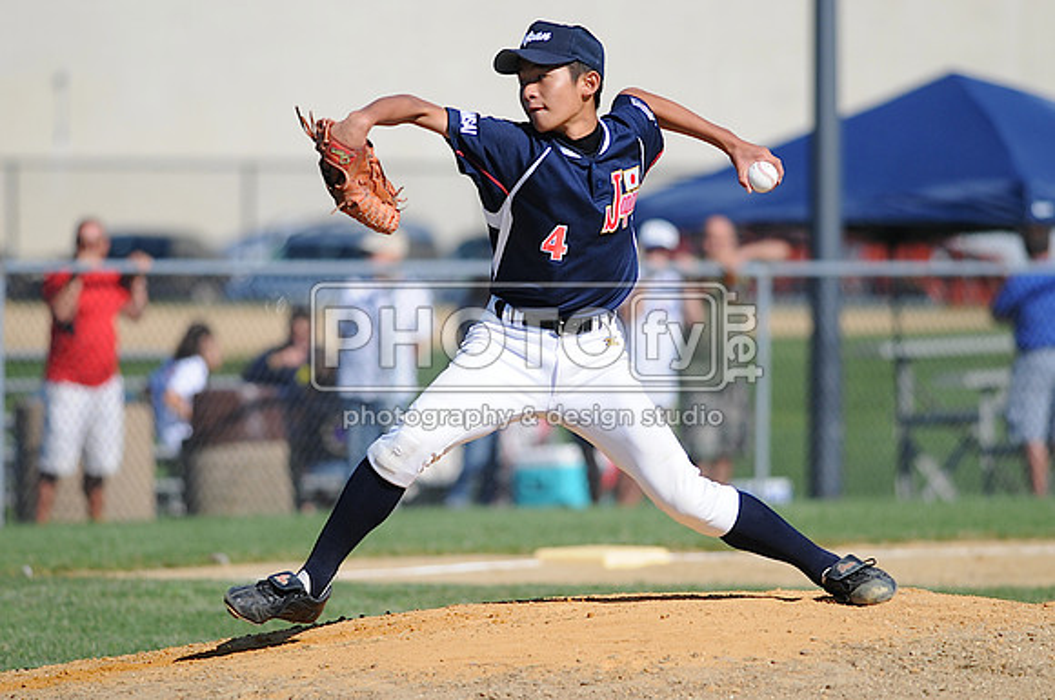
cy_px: 350
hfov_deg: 4.6
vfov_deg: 3.0
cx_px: 528
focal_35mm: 450
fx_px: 13169
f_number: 4
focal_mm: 300
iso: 200
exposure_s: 1/2000
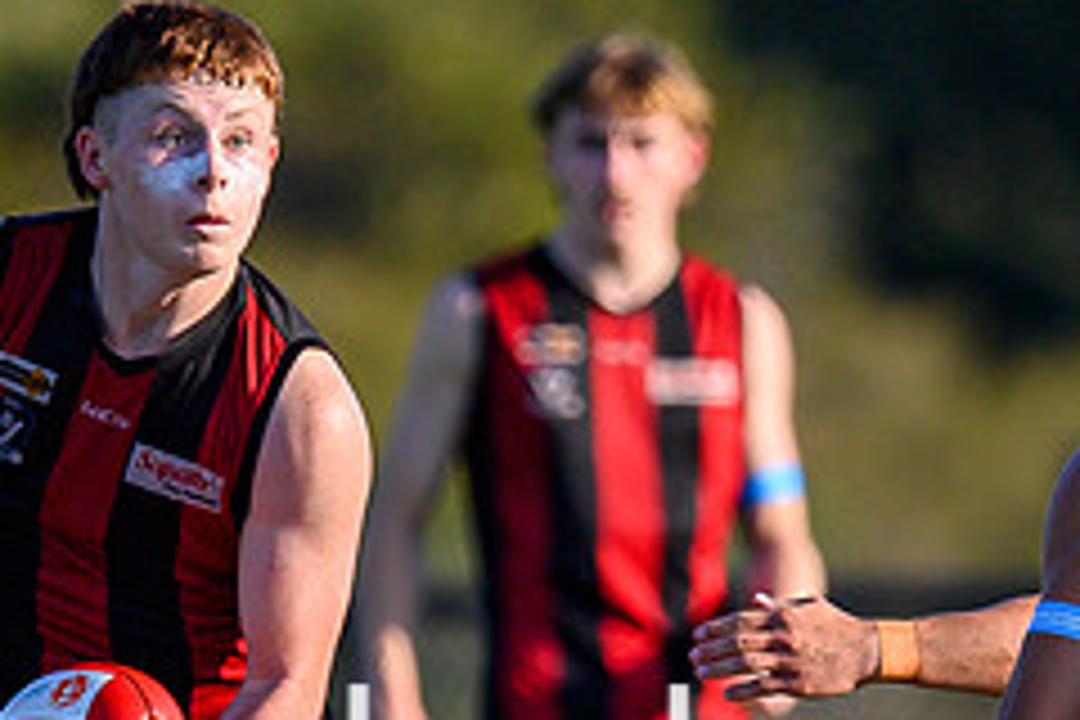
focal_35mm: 2573
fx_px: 77184
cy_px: 1022
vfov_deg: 0.5
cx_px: 496
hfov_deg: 0.8
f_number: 4
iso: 320
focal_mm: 500
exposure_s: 1/2000
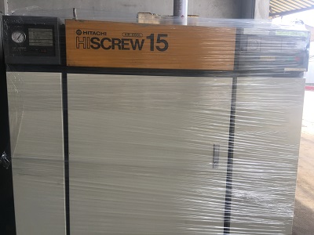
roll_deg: +0.4
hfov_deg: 61.7
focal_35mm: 29
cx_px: 157
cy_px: 118
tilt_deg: -6.4
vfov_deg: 48.2
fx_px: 263
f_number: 2.2
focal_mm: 4.15
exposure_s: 1/212
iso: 25
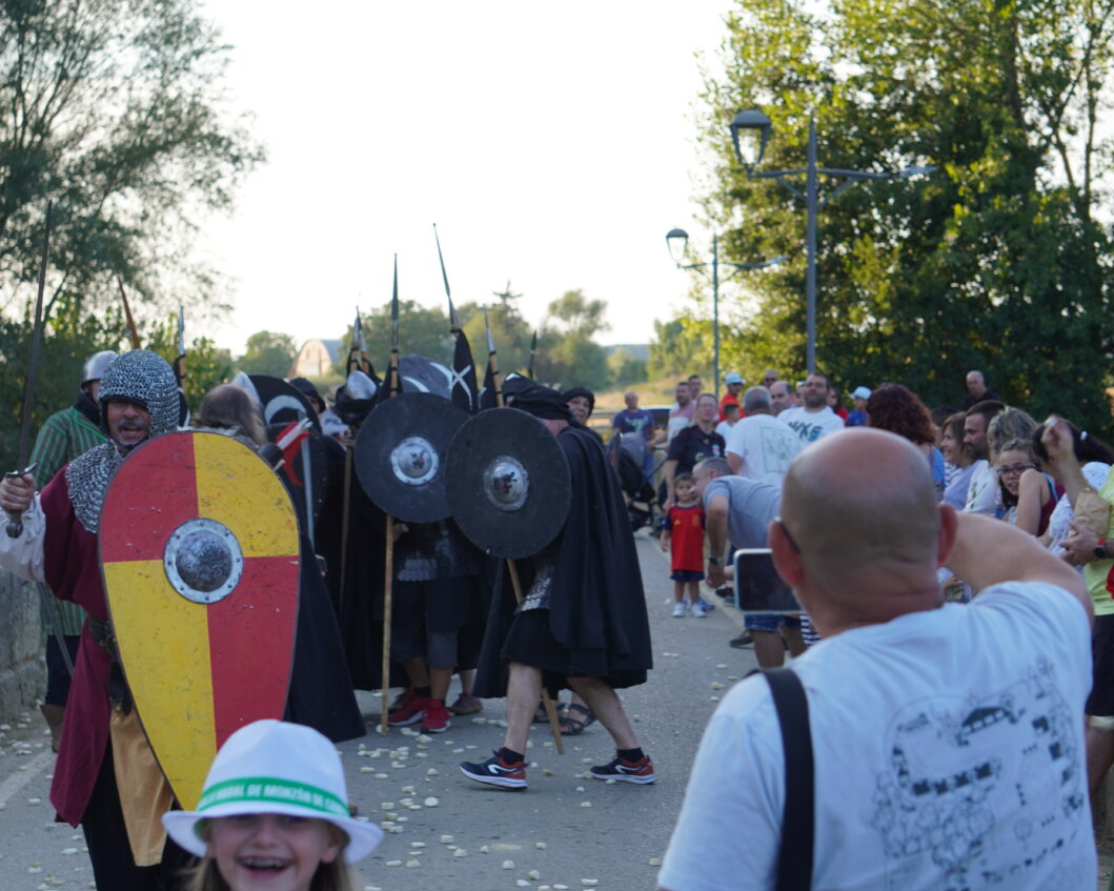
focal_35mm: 94
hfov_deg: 20.5
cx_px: 513
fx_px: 3085
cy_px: 444
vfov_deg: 16.4
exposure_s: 1/125
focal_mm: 55
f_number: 5
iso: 100
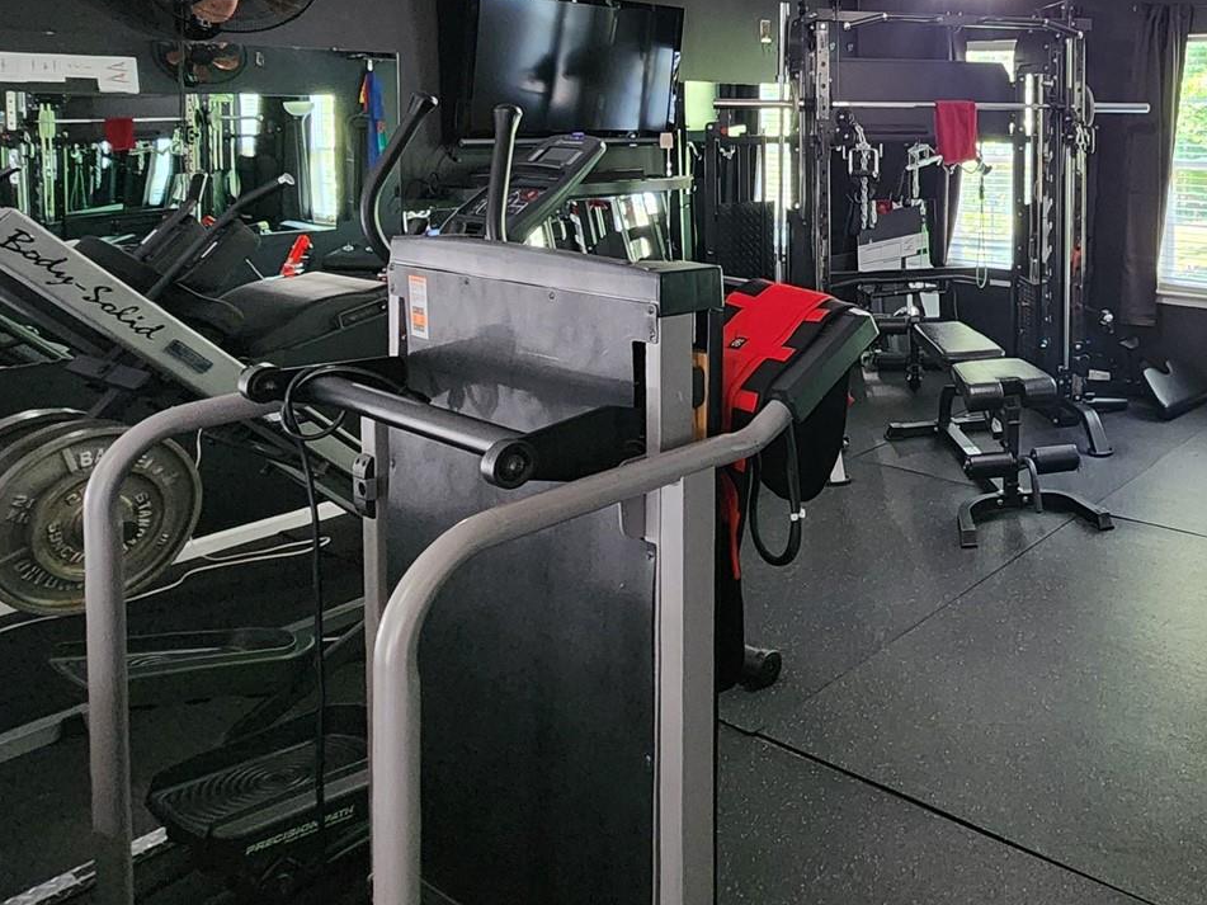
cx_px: 1005
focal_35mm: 28
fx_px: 976
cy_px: 174
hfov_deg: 57.5
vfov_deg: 46.9
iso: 400
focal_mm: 2.2
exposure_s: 1/30
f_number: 2.2
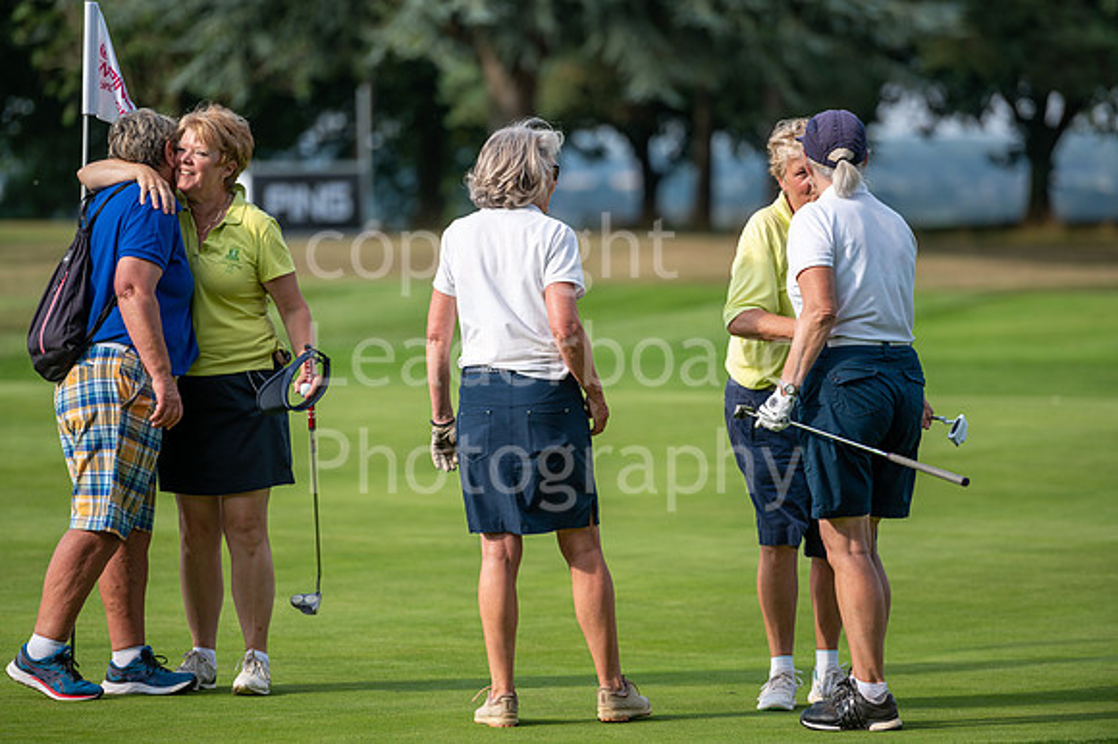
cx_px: 559
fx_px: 6207
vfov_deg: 6.9
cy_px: 372
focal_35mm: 200
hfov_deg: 10.3
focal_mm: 200
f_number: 3.5
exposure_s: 1/800
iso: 100
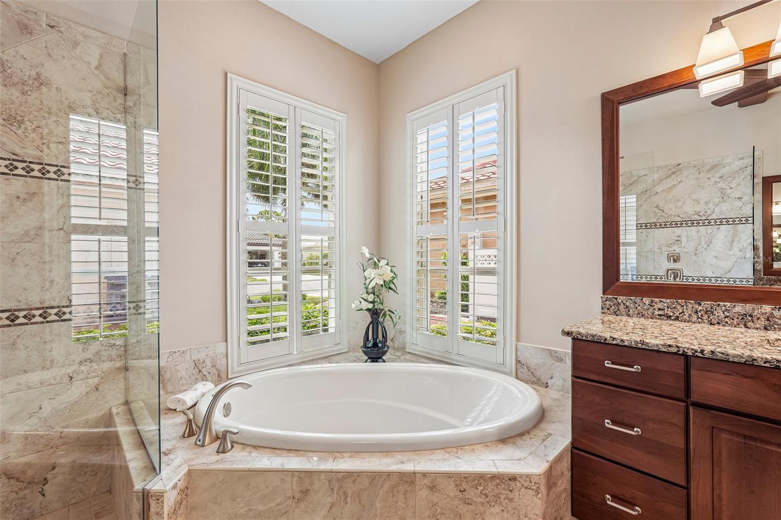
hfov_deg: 96.7
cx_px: 390
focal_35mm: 16
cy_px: 260
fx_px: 347
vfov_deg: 73.7
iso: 400
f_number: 8
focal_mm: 16
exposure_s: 1/50
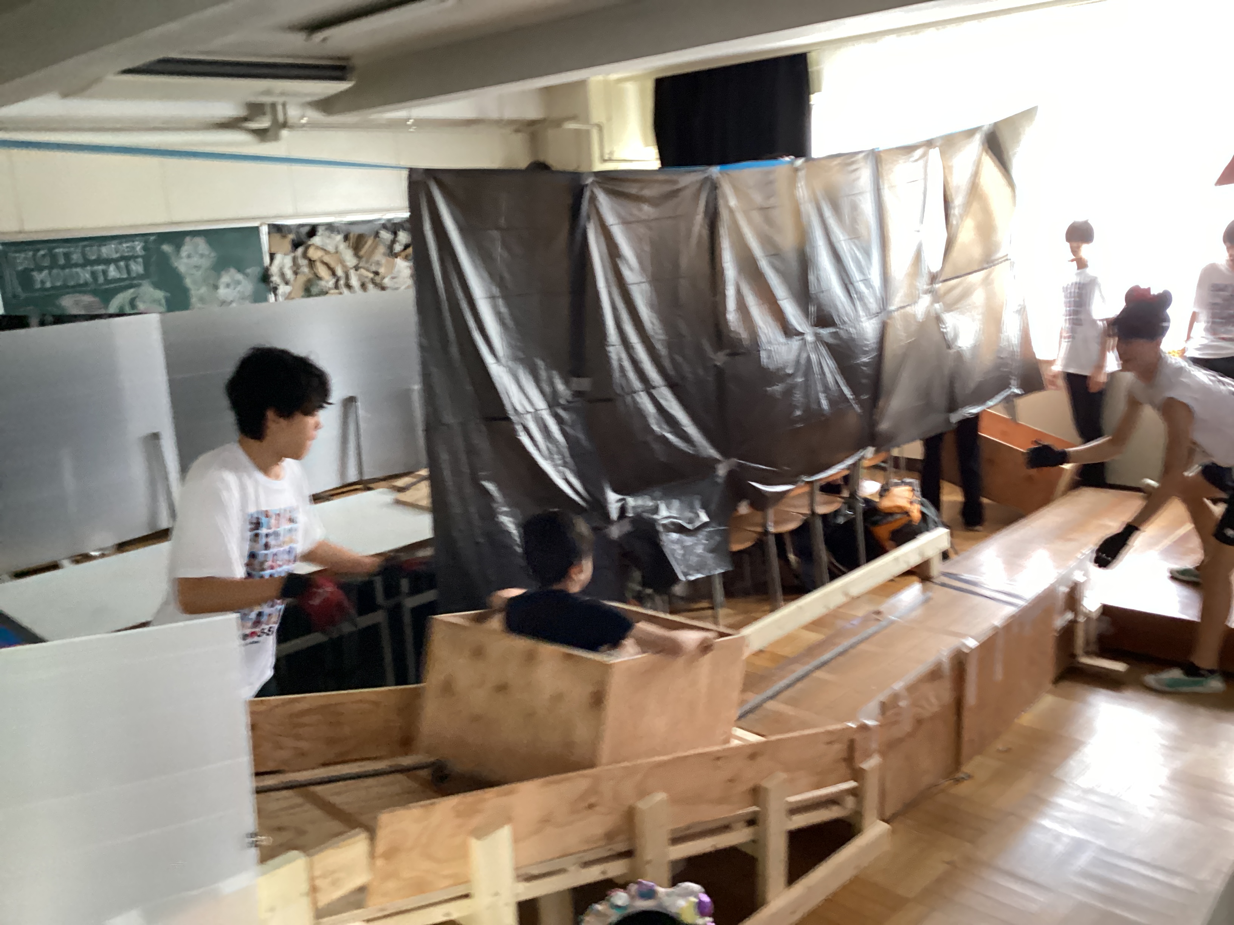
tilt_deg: -14.3
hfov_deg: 58.4
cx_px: 617
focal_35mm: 31
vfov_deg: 45.4
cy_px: 462
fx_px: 1105
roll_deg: +3.6
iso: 400
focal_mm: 3.3
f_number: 2.4
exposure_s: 1/33
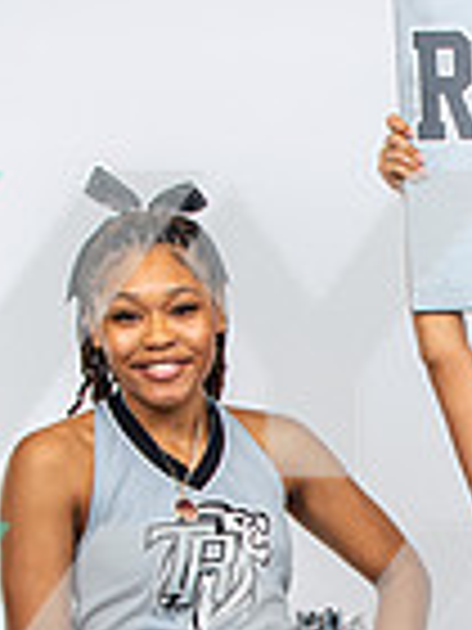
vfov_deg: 16.8
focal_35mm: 114
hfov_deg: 12.7
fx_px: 2073
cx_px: 545
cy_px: 664
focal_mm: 24
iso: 640
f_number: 5.6
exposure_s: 1/800
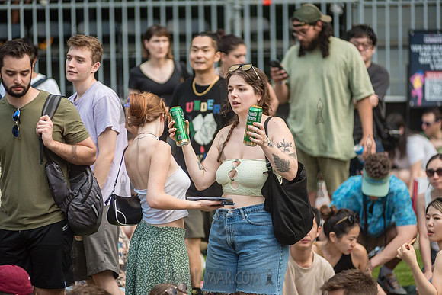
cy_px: 148
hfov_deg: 10.3
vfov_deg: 6.9
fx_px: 2456
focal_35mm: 200
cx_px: 221
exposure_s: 1/500
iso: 400
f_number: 3.2
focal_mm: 200
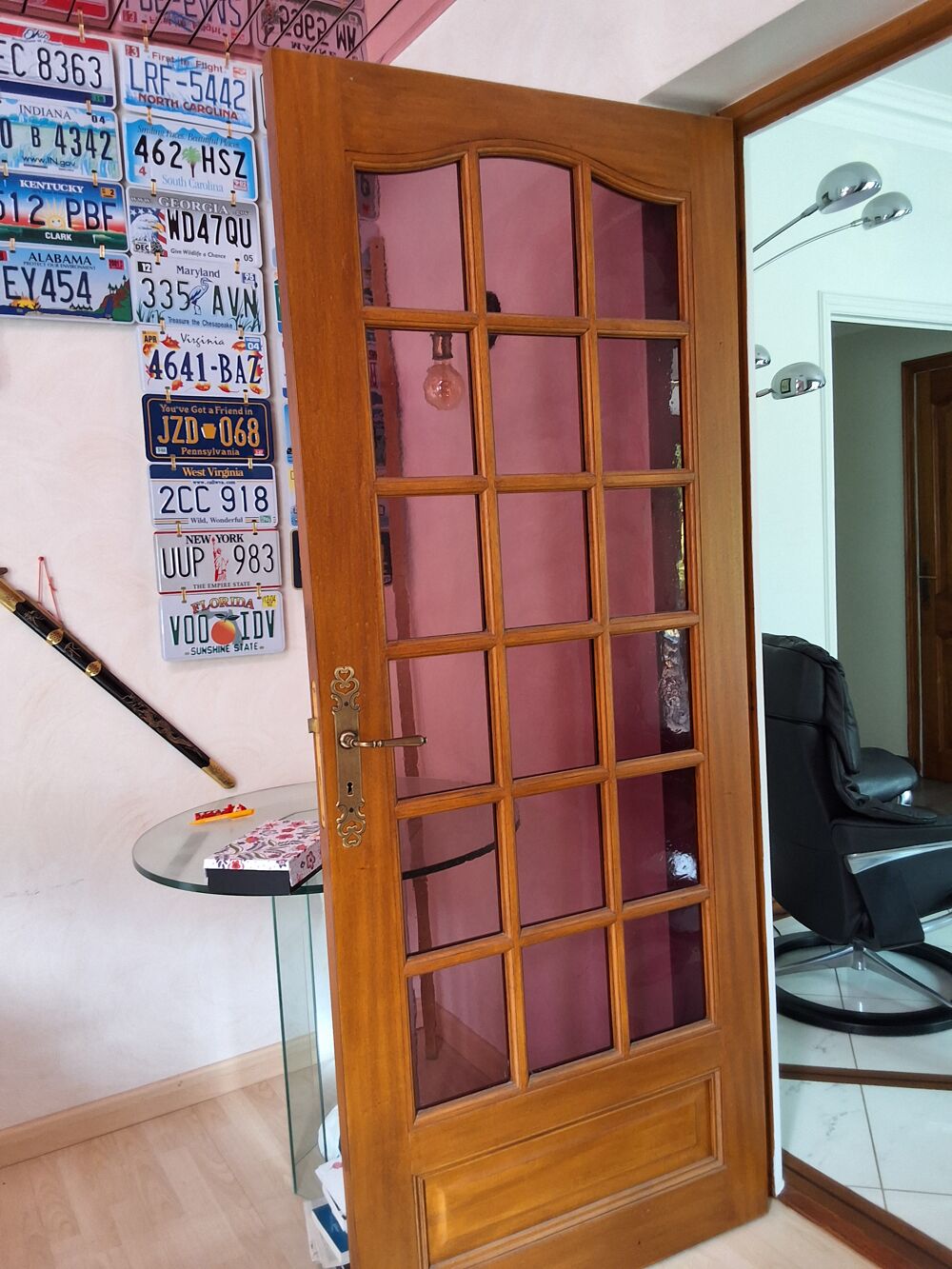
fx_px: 1027
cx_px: 476
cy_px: 634
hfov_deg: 49.8
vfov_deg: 63.4
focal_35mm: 28
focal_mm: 2.91
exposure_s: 1/40
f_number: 1.9
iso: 160
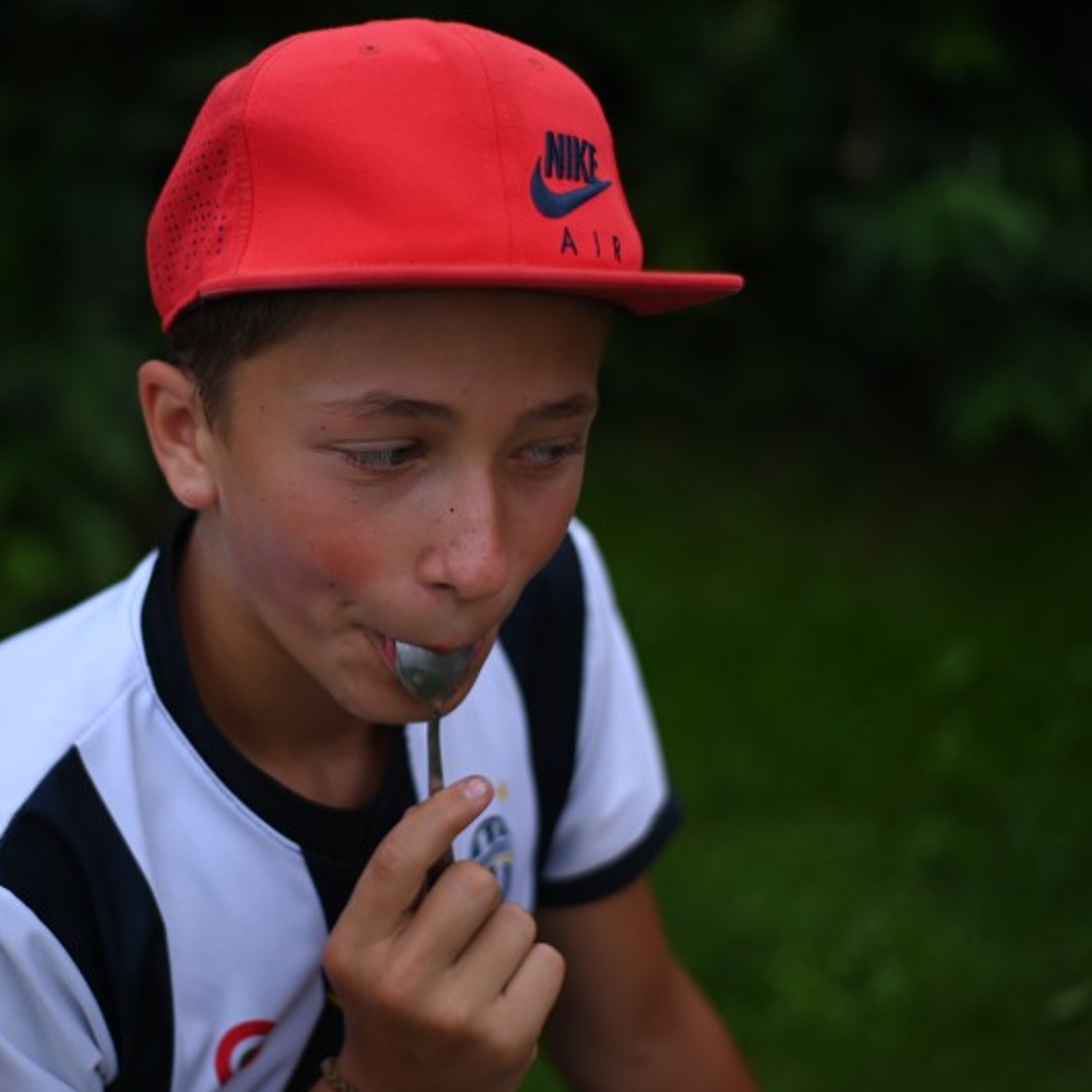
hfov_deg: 22.4
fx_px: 2748
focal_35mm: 77
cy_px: 521
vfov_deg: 22.5
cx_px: 378
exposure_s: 1/500
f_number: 1.8
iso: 100
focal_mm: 50
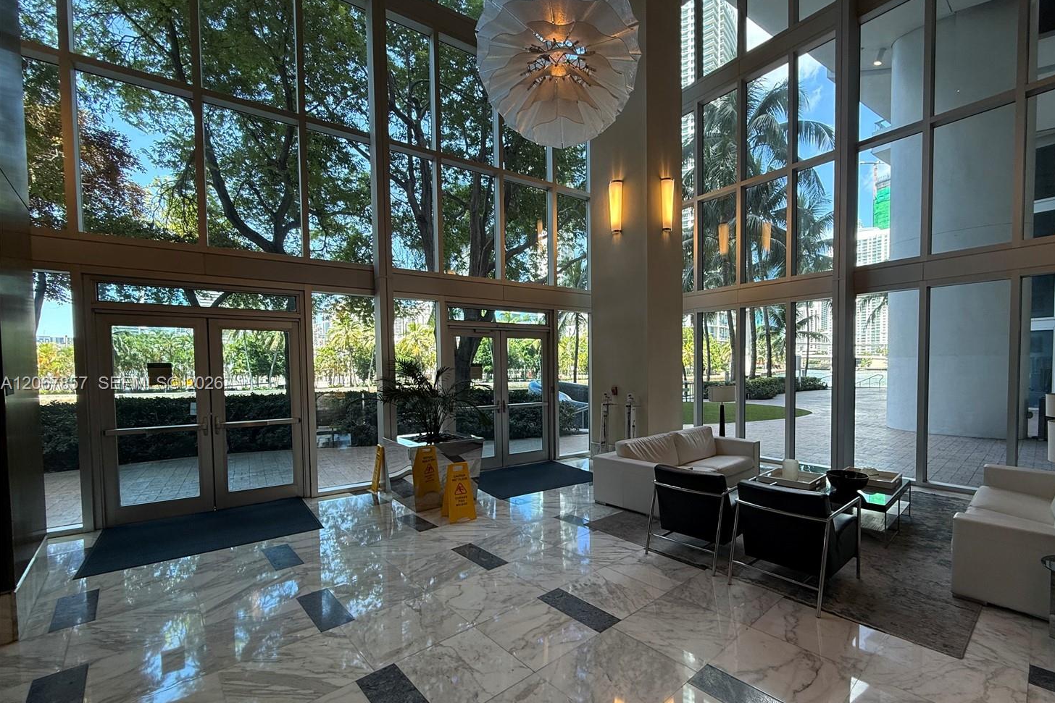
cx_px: 577
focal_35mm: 16
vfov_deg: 73.6
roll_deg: +0.3
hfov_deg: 96.4
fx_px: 469
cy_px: 384
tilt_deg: -2.1
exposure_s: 1/120
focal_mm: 2.22
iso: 100
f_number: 2.2
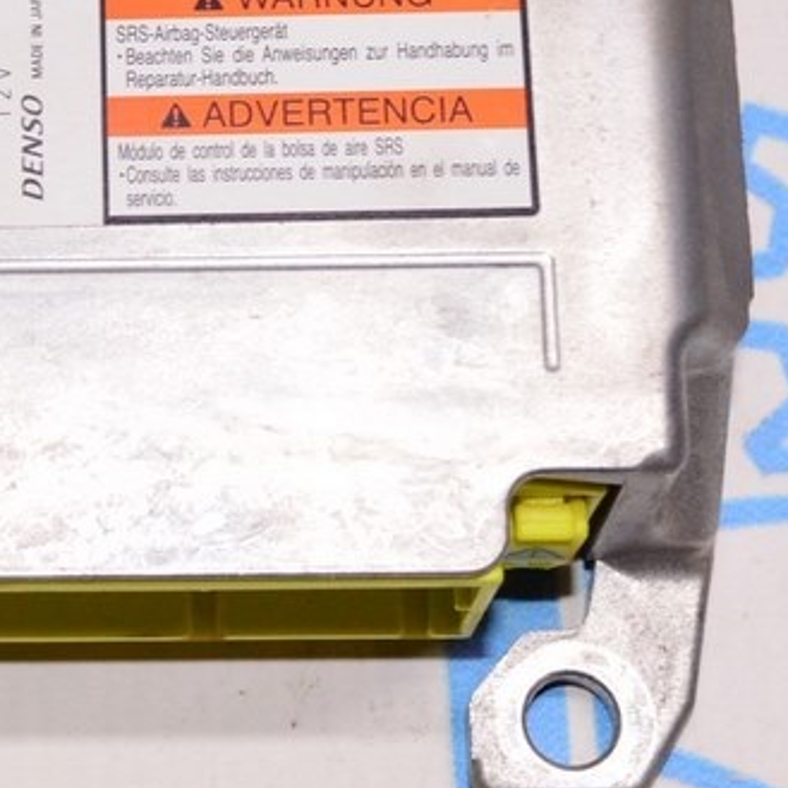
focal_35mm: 127
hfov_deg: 13.5
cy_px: 178
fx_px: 3271
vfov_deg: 13.7
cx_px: -10
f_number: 8
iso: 1600
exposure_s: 1/100
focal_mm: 32
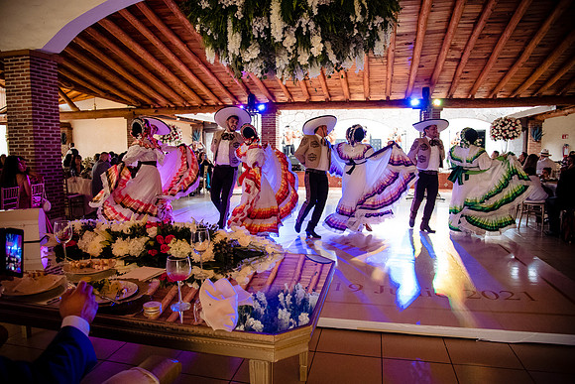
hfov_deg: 73.7
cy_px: 192
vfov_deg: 53.2
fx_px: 383
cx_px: 288
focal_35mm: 24
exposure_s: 1/250
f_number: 4
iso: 5000
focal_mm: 24
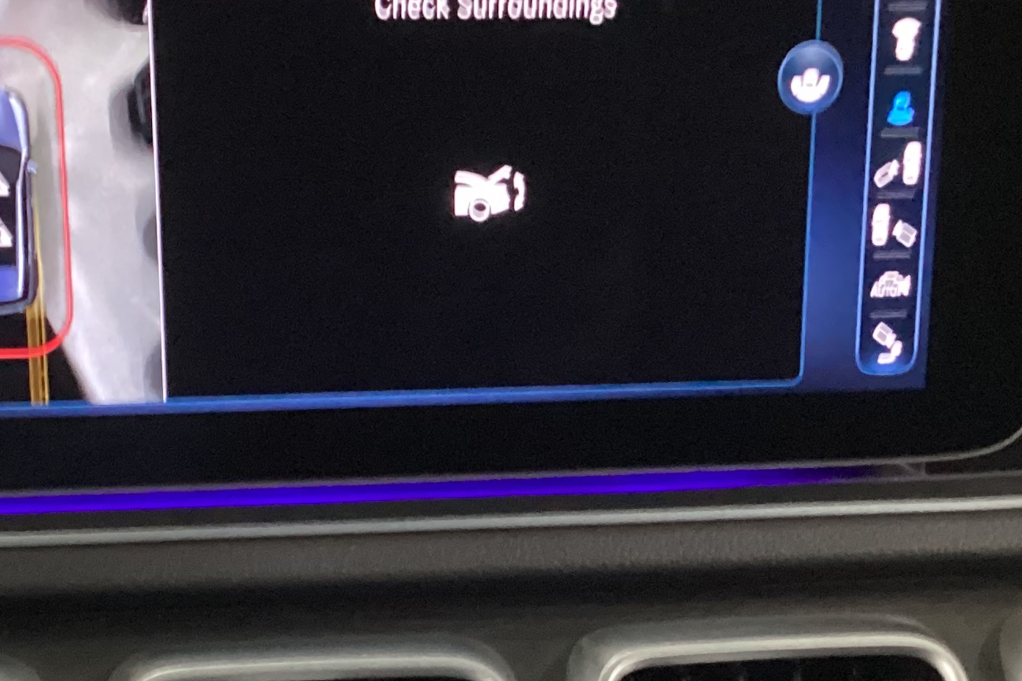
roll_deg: -2.2
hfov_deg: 25.1
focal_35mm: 81
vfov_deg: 16.6
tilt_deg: -24.6
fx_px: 2299
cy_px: 608
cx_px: 471
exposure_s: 1/20
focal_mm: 3.3
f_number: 2.4
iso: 640
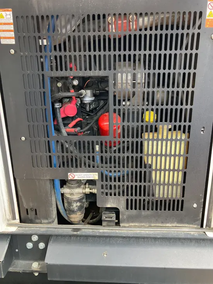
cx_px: 106
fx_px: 230
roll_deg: -2.2
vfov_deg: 63.4
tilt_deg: -13.1
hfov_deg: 49.8
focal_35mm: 28
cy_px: 142
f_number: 1.8
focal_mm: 3.99
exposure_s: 1/121
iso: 80
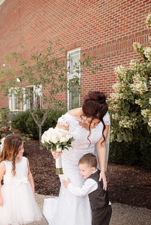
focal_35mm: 37
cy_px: 135
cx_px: 70
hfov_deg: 36.0
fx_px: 232
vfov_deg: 51.5
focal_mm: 24
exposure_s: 1/500
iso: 125
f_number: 2.2
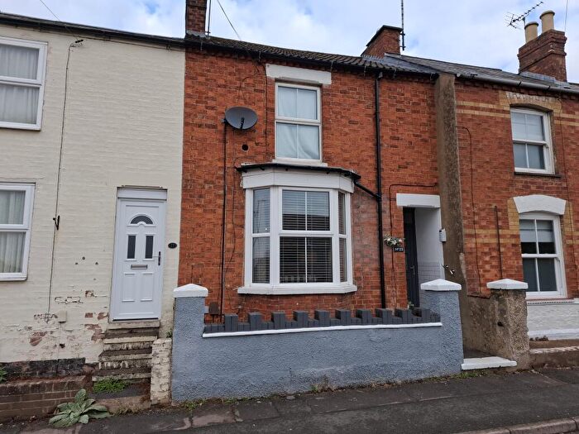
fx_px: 385
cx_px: 290
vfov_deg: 58.9
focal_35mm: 23
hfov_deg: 73.9
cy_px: 217
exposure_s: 1/760
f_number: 1.8
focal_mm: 5.54
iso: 50
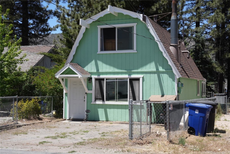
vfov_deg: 26.0
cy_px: 77
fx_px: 332
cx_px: 115
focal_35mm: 52
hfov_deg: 38.2
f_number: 9
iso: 125
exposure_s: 1/160
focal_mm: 52
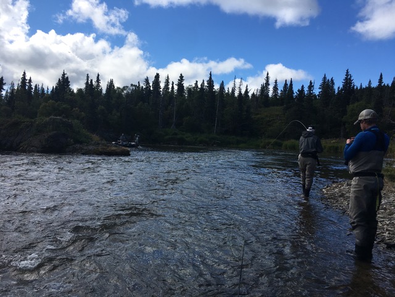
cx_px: 198
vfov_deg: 48.2
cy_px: 148
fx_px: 331
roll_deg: -2.8
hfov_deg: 61.7
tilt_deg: -0.9
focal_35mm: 29
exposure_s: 1/1748
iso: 25
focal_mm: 4.15
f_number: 2.2
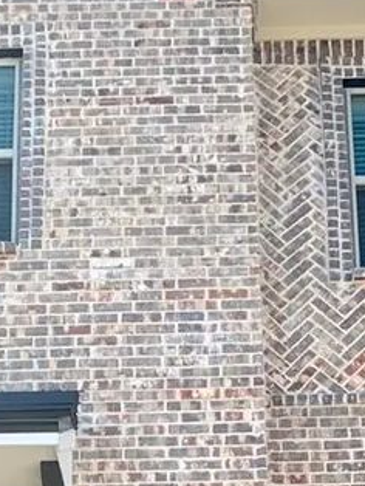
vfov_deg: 15.0
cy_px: 889
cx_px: 277
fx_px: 1587
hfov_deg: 13.1
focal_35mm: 113
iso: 25
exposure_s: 1/520
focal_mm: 4.25
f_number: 1.8
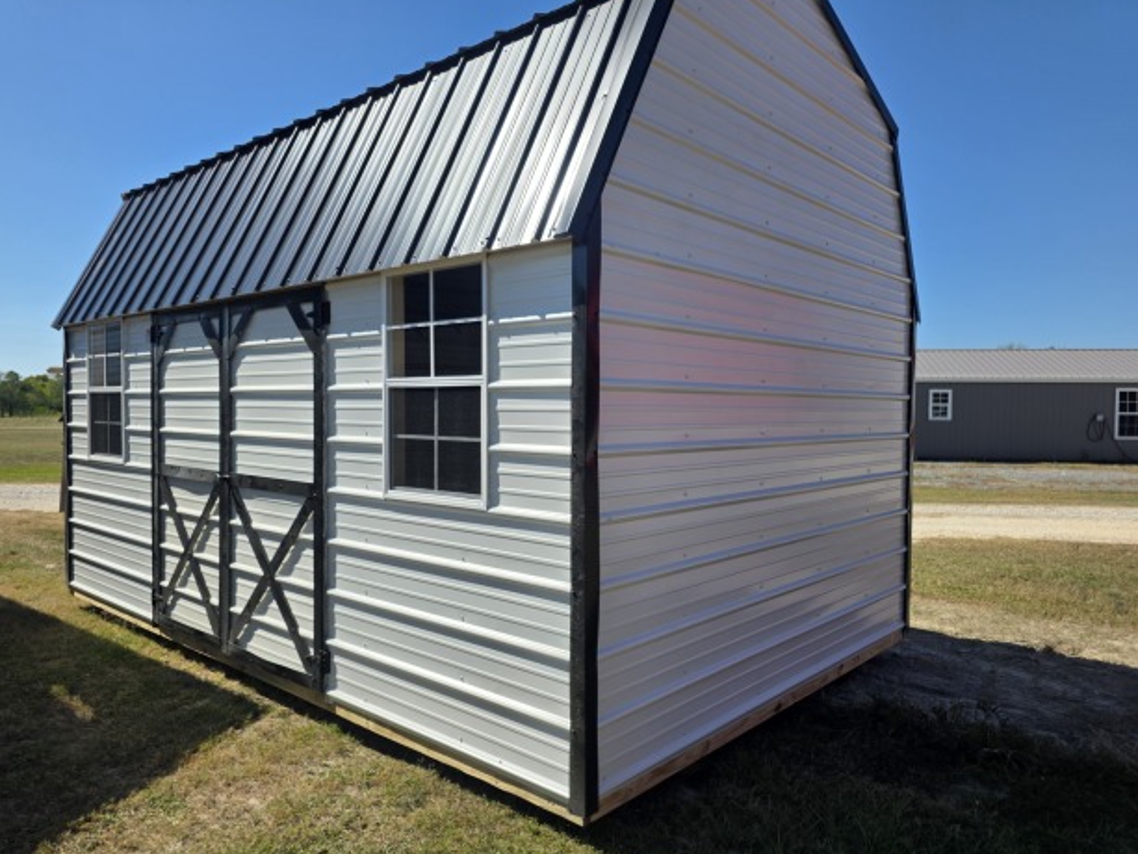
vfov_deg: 56.8
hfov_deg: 71.6
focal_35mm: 24
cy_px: 423
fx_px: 789
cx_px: 564
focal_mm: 6.3
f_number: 1.7
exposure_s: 1/7944
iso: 80
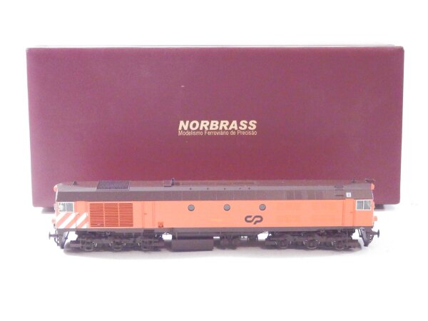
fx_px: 816
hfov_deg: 29.4
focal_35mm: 66
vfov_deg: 22.3
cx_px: 214
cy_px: 160
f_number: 4.4
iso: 3200
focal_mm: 11.9
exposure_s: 1/125
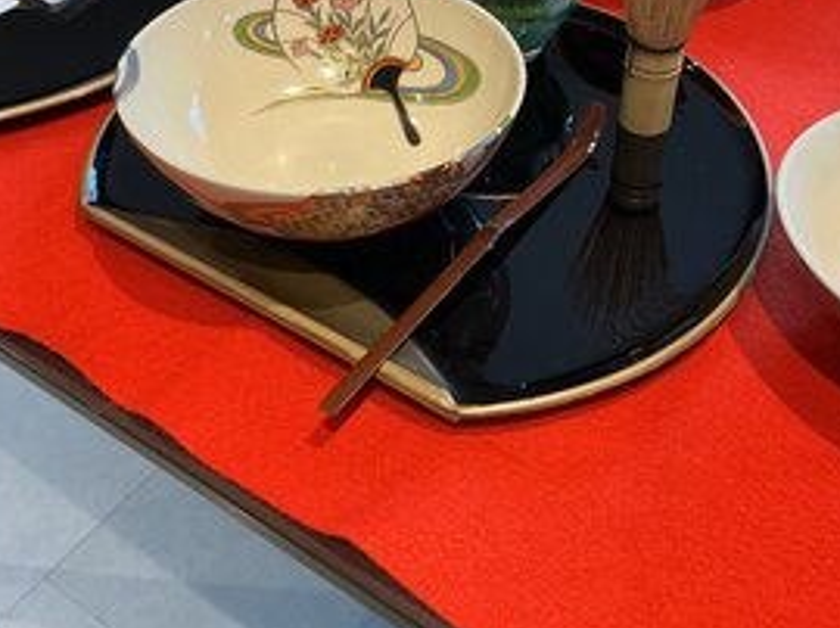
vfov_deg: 33.0
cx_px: 439
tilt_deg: -38.9
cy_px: 174
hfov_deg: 43.9
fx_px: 1043
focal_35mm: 43
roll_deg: +0.1
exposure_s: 1/60
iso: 50
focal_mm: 3
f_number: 1.8
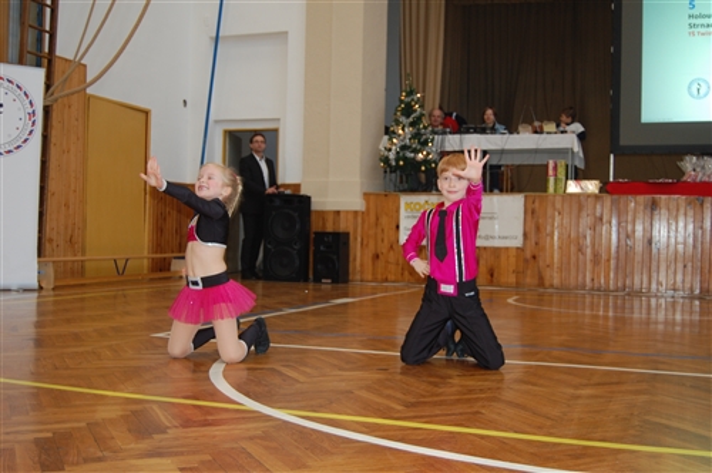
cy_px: 236
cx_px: 356
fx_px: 830
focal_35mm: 42
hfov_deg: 46.5
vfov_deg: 31.8
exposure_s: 1/60
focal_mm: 28
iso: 400
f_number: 4.2
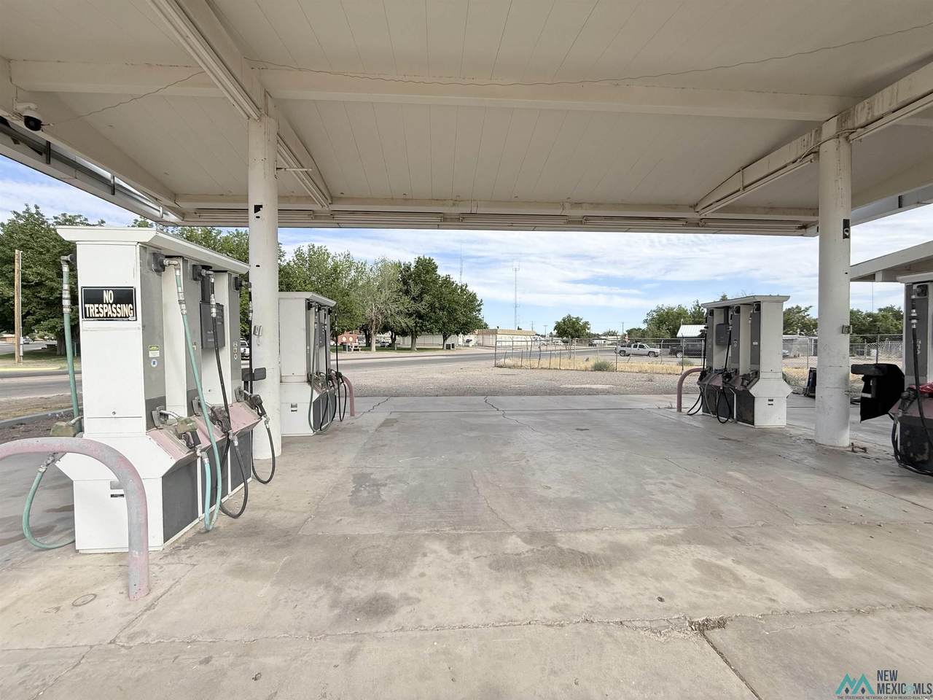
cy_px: 350
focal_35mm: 14
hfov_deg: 102.1
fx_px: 377
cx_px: 466
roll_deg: +0.2
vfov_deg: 85.7
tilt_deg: -1.3
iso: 50
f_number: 2.2
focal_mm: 2.22
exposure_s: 1/1698
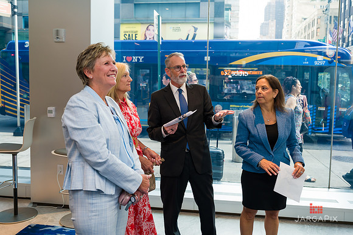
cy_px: 110
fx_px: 325
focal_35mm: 33
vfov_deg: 39.7
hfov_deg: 57.0
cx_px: 176
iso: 400
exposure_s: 1/200
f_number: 3.5
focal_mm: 29
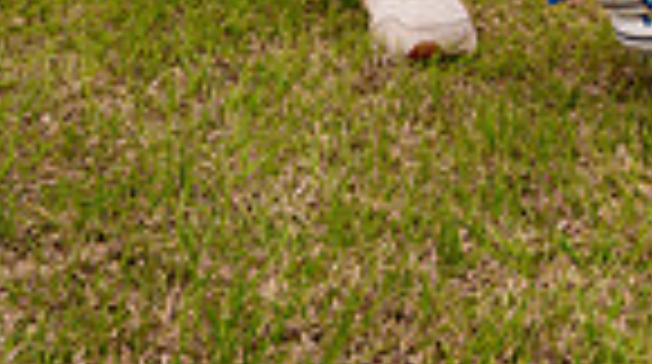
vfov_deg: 9.4
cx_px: 504
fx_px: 1968
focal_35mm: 114
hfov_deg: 18.7
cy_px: -503
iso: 100
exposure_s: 1/250
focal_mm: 35
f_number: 5
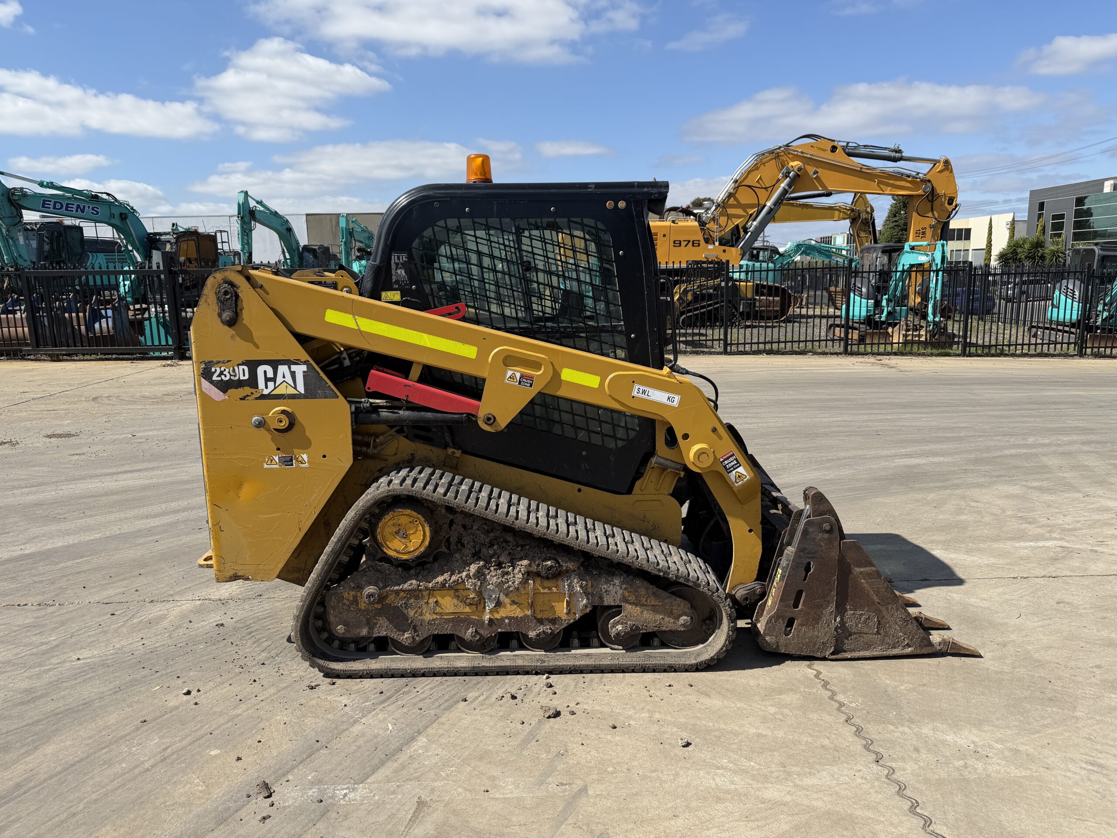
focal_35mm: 24
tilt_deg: -10.7
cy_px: 419
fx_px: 774
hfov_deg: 71.6
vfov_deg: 56.8
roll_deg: +2.0
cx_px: 558
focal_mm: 6.76
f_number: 1.78
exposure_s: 1/4673
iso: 80
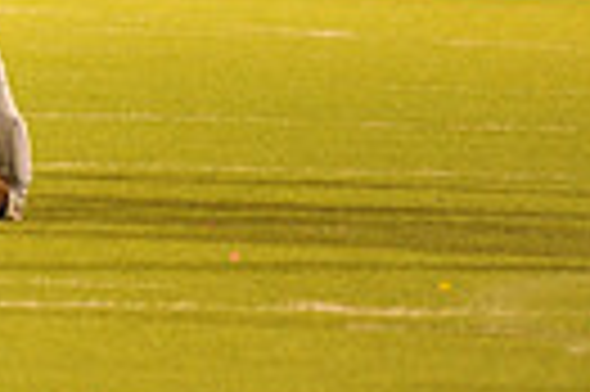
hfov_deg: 2.3
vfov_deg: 1.5
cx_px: -676
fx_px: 14519
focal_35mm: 887
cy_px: -297
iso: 3200
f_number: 3.5
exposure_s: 1/160
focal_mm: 200
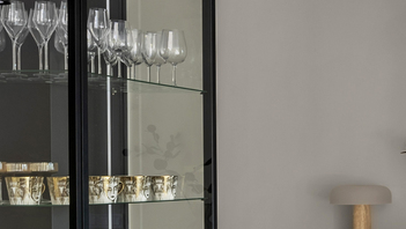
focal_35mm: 71
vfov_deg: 16.8
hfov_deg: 22.1
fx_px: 760
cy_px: 220
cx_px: 678
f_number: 8
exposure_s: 1/1.67
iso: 100
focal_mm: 19.7
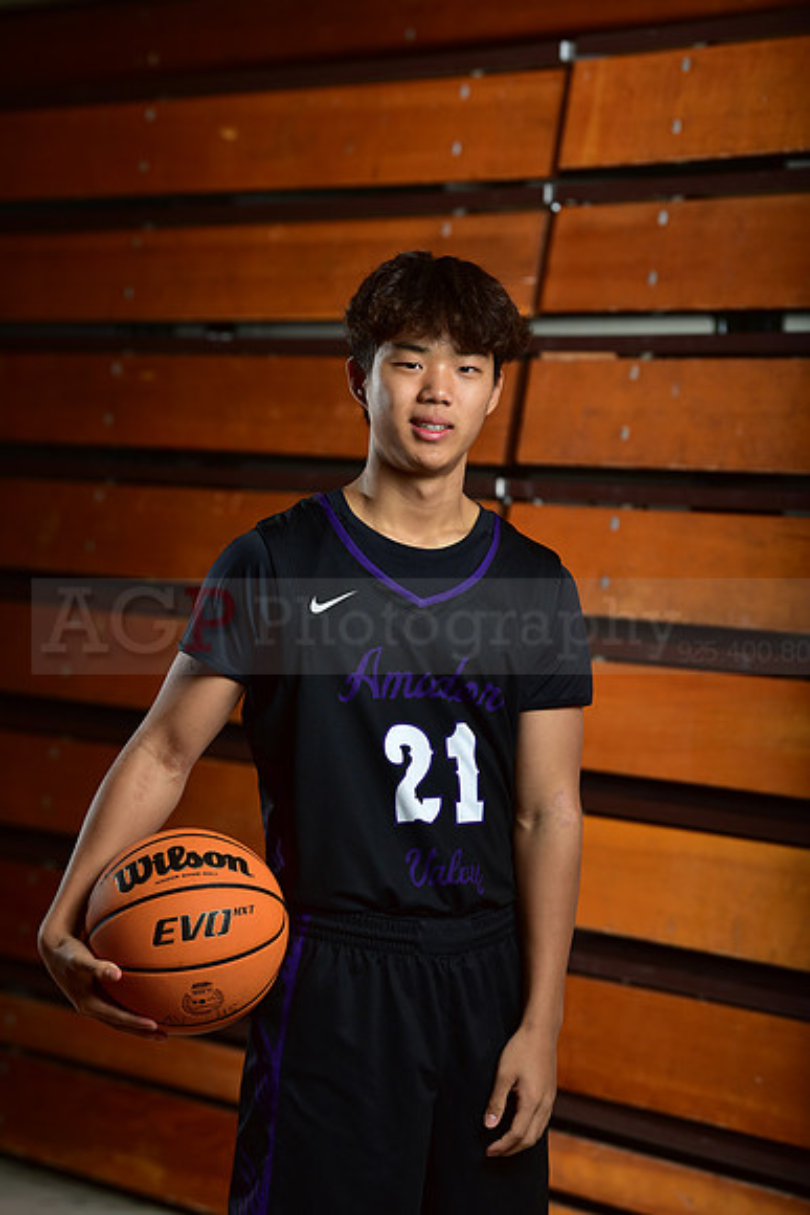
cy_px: 608
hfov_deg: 8.1
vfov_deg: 12.1
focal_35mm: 170
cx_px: 405
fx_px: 5734
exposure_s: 1/250
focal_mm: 170
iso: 250
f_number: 5
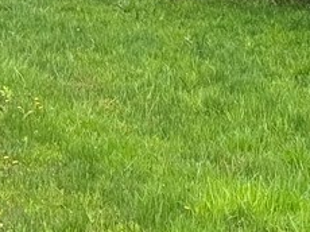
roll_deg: -0.1
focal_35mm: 214
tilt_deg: +4.3
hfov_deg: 9.2
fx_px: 1914
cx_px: -47
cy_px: -210
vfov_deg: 6.7
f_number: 1.78
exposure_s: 1/1608
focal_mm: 6.76
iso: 80
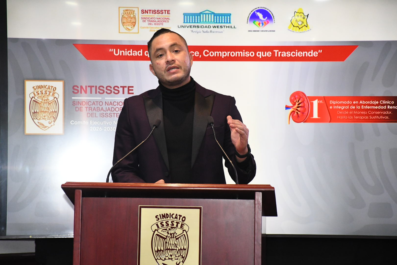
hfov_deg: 12.2
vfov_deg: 8.2
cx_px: 198
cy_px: 132
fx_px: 1853
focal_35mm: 168
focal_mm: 112
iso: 5000
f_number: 6.3
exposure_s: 1/125
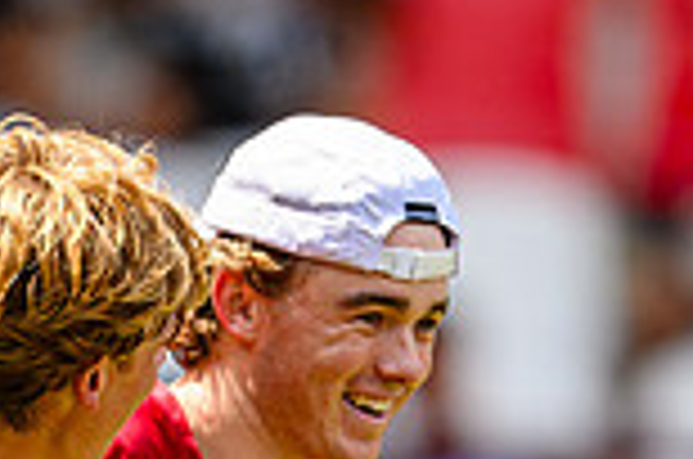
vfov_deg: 0.7
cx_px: 5
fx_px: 38074
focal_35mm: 1982
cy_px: 785
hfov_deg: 1.0
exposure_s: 1/1250
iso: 200
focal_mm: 400
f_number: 3.2
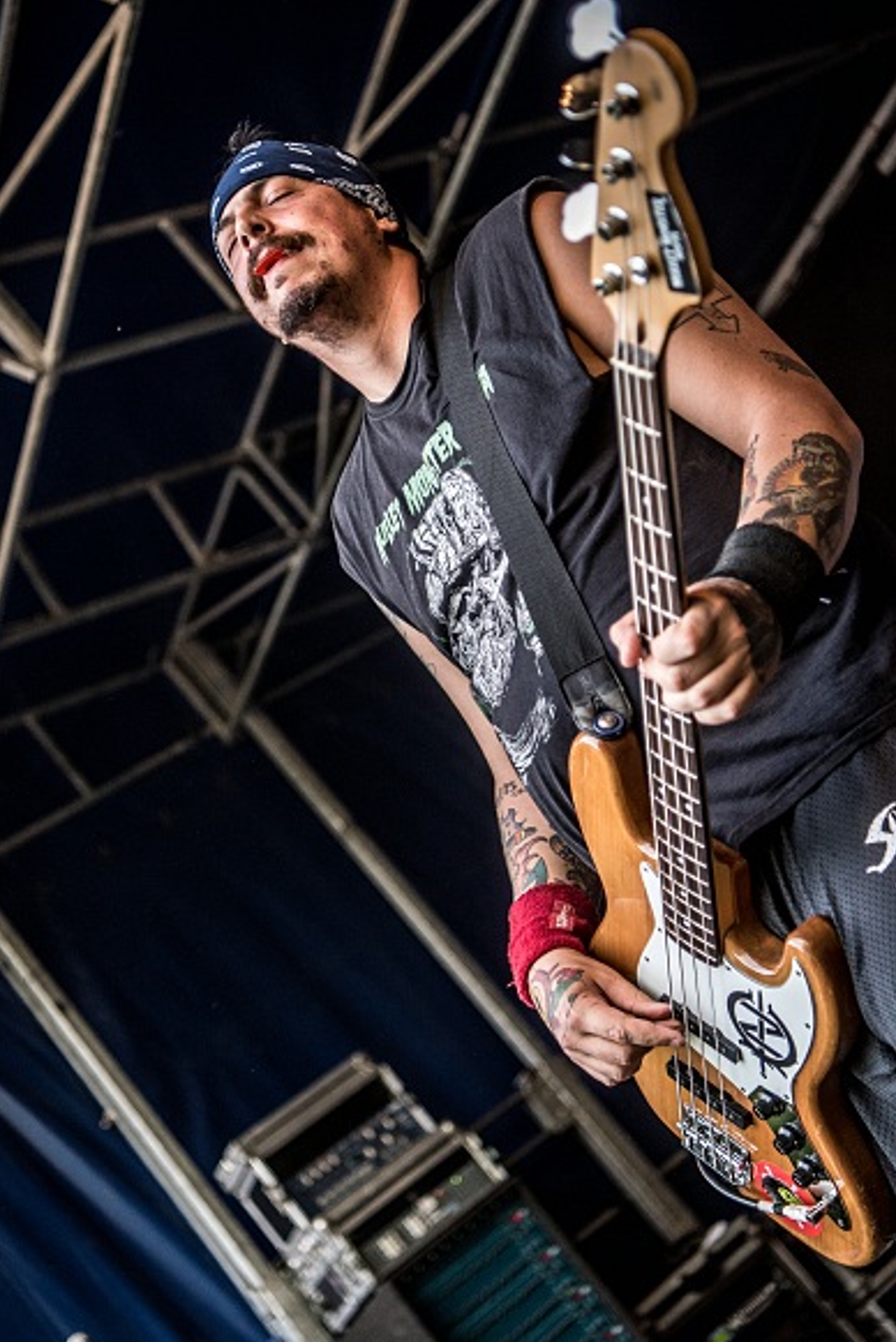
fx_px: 2312
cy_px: 649
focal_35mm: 62
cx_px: 345
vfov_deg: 32.4
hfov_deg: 21.9
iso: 500
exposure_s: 1/250
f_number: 2.8
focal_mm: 50
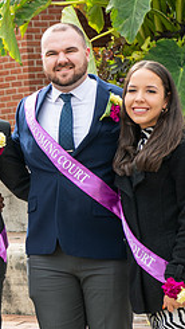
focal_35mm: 154
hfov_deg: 7.6
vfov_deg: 14.0
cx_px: -150
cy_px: 171
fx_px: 1342
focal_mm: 62
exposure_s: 1/320
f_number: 4.5
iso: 125
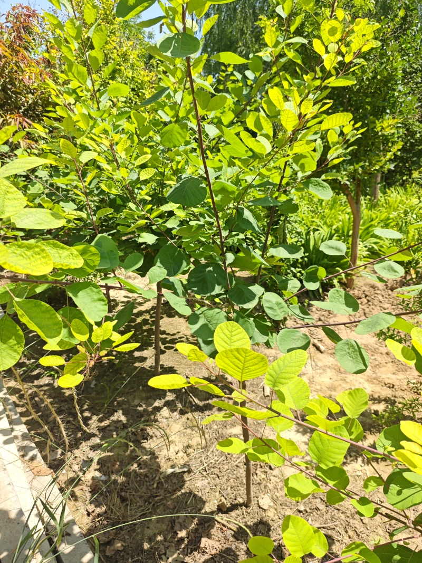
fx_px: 390
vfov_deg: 71.6
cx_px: 211
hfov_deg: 56.8
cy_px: 282
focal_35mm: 24
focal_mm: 5.84
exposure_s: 1/1115
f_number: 1.6
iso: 50
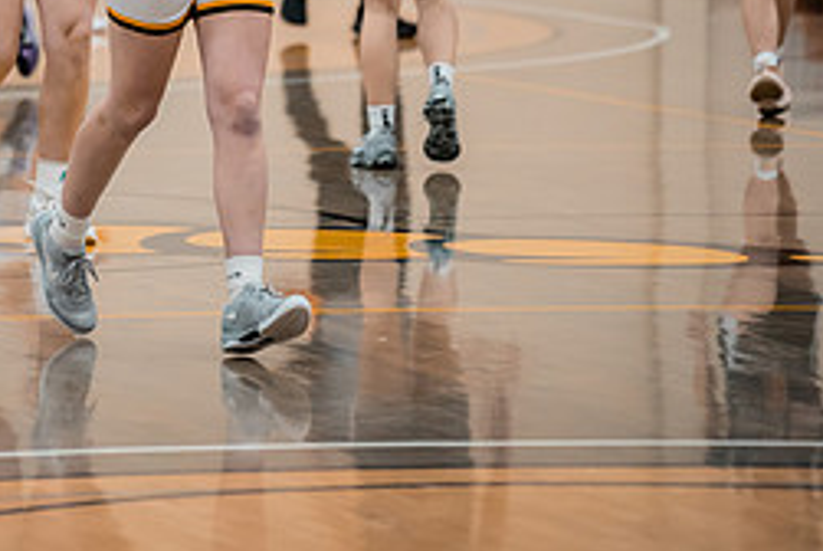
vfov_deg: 3.8
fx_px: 8217
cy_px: -74
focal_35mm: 359
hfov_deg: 5.7
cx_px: 161
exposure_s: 1/640
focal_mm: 150
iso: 1600
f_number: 2.8
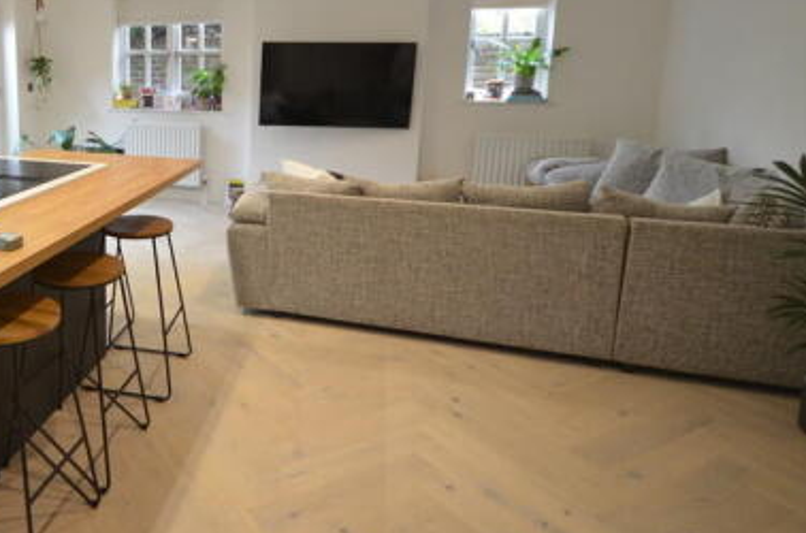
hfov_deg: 61.5
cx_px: 122
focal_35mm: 26
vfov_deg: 47.9
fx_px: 581
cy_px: 149
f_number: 4
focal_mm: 10
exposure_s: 1/60
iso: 800
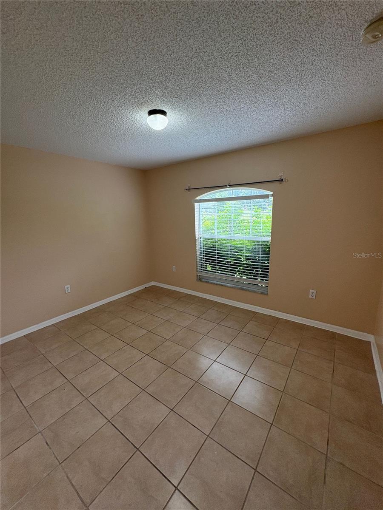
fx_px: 207
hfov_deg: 85.7
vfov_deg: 102.1
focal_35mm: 14
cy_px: 255
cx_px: 192
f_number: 2.2
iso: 125
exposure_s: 1/120
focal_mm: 2.22
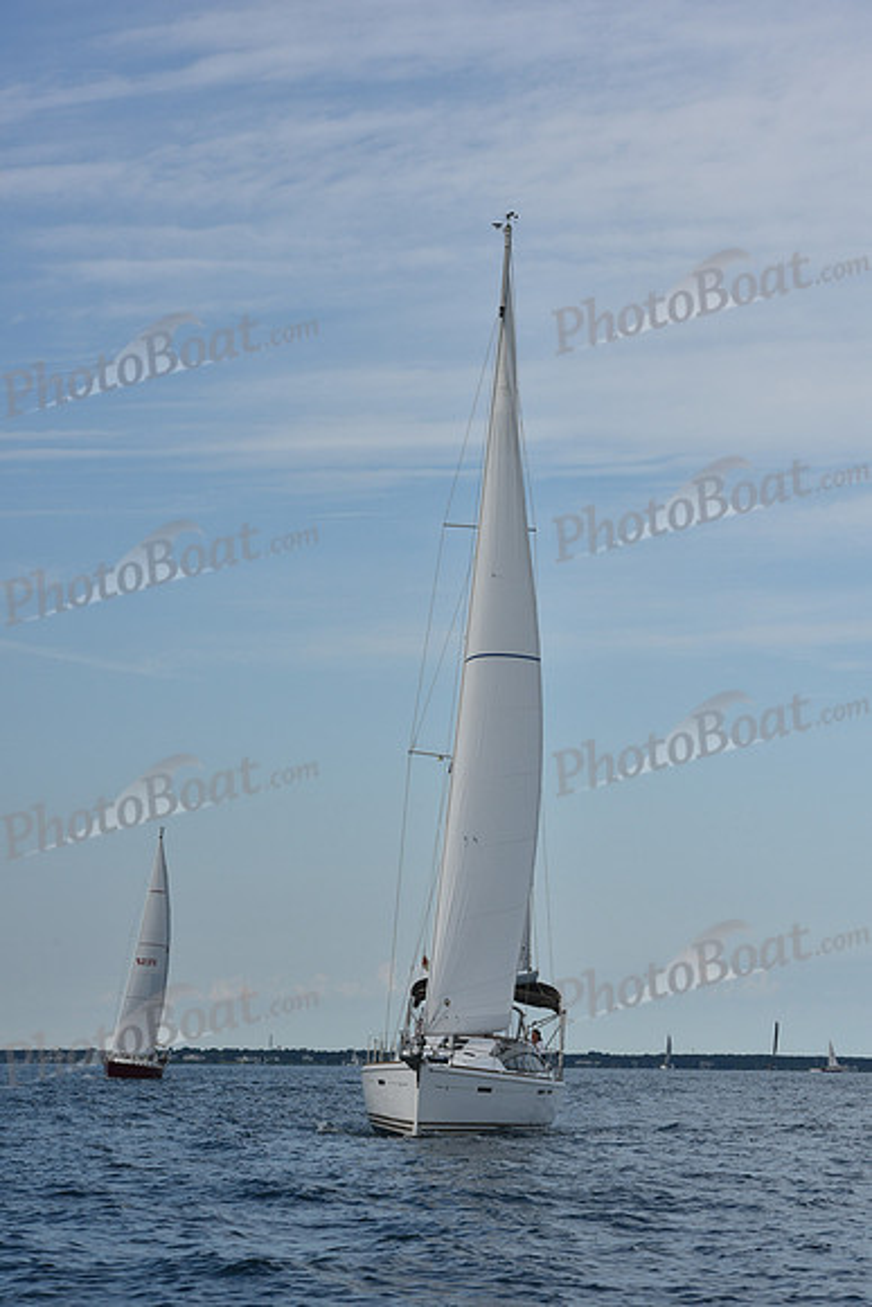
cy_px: 654
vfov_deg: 20.8
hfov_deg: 14.0
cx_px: 436
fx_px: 3558
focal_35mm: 98
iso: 320
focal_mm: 98
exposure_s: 1/1000
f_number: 10
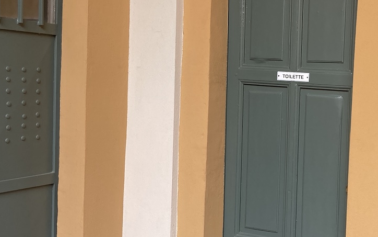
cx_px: 302
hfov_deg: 33.5
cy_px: 119
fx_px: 608
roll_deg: -2.4
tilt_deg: -4.2
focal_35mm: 59
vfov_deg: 22.0
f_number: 1.8
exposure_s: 1/121
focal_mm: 3.99
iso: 40
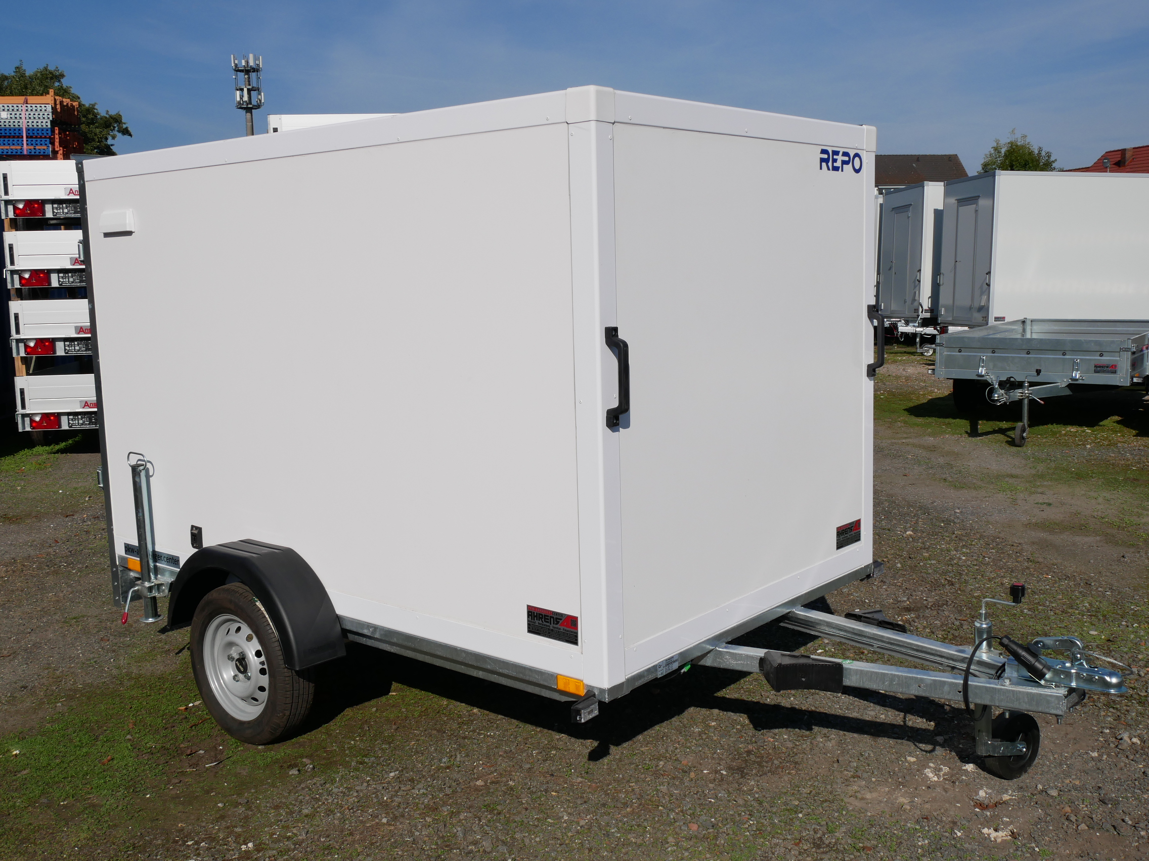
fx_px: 1195
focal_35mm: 36
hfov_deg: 51.4
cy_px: 430
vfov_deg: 39.7
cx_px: 574
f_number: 11
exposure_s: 1/640
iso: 200
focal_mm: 18
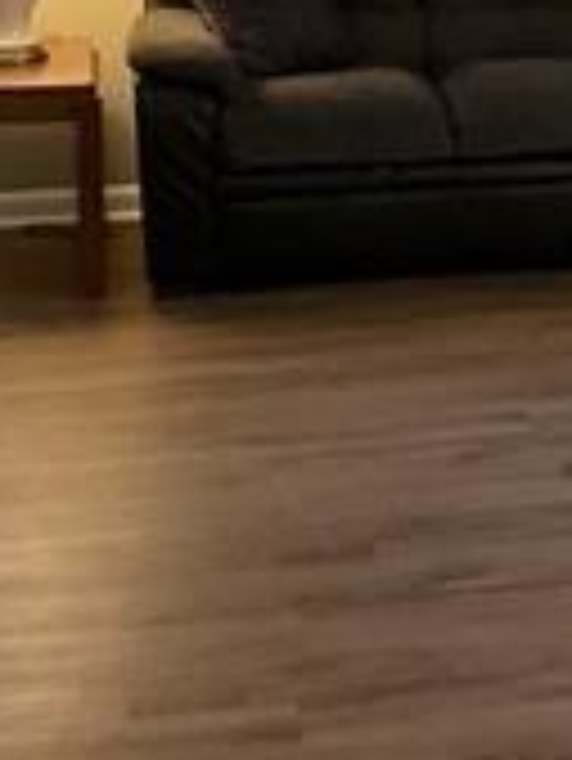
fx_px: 2420
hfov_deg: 12.6
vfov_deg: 17.4
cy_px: -4
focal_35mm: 110
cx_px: 914
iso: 200
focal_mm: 3
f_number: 1.8
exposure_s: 1/60
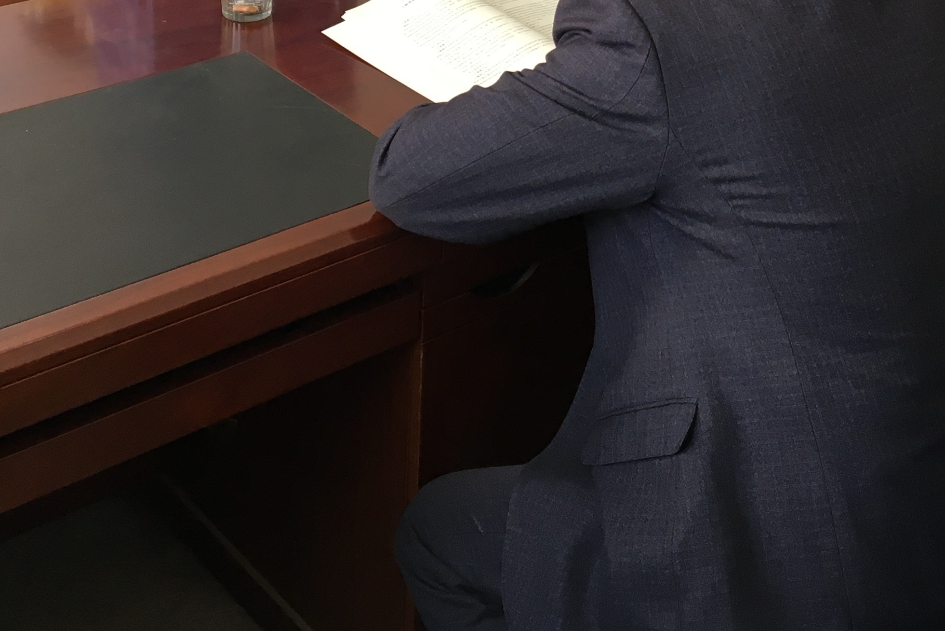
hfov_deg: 32.3
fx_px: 1628
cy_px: -58
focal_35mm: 62
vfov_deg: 20.9
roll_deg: -3.6
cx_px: 560
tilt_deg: -17.6
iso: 32
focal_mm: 4.15
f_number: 2.2
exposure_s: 1/33
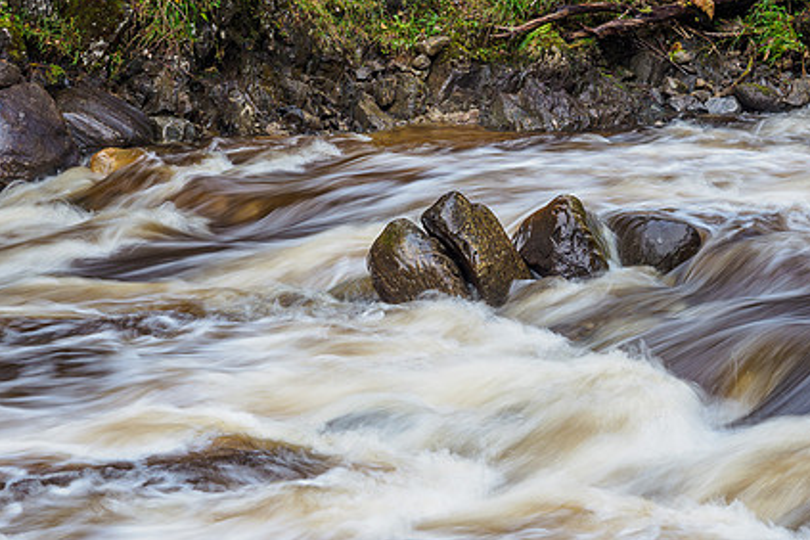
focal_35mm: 114
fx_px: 2565
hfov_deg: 17.9
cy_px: 251
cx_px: 320
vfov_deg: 12.0
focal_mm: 40
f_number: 4.5
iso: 64
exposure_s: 1/6
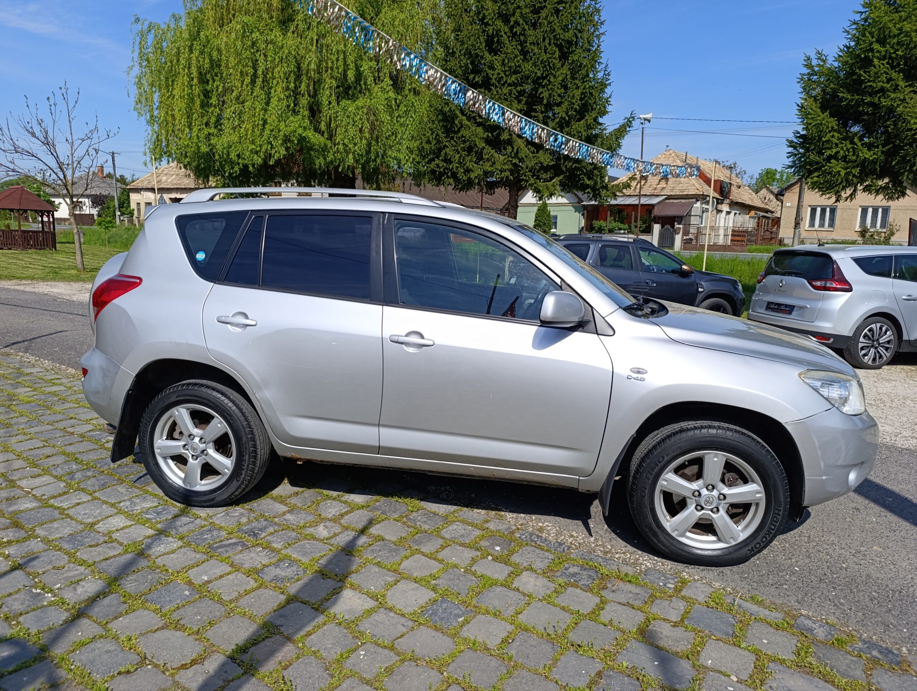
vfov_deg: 59.0
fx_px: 610
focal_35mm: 23
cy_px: 346
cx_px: 458
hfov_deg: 73.8
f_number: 1.6
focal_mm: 6.14
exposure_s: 1/1041
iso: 50
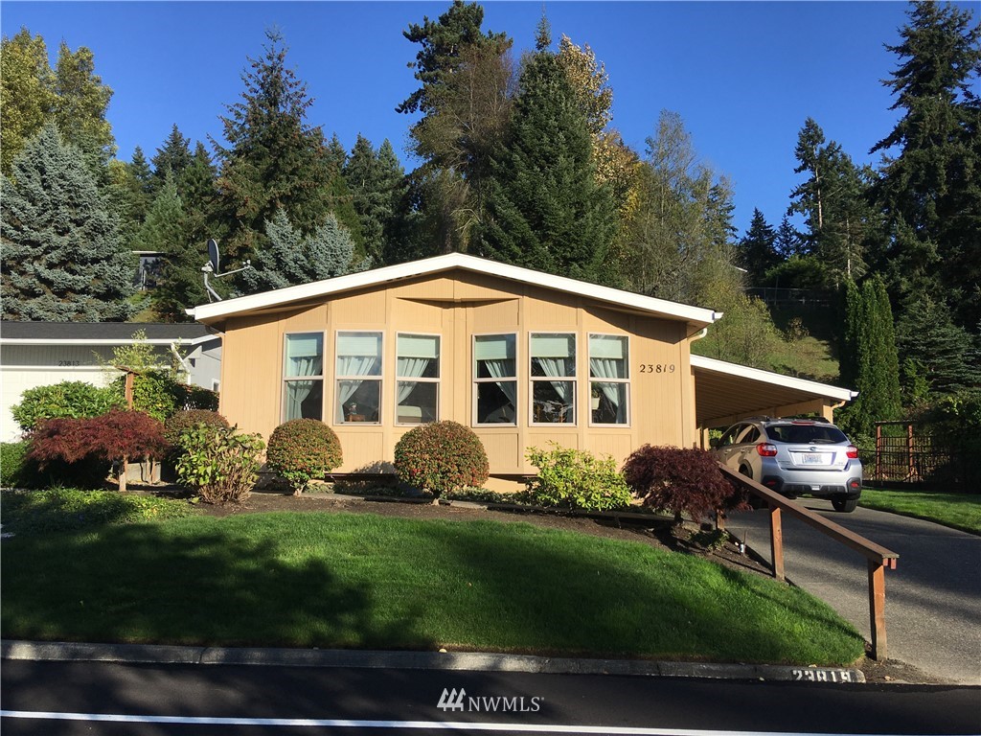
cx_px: 490
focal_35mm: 29
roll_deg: +0.5
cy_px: 368
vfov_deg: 48.2
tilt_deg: +7.1
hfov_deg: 61.7
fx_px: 822
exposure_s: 1/1637
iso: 25
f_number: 2.2
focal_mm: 4.15
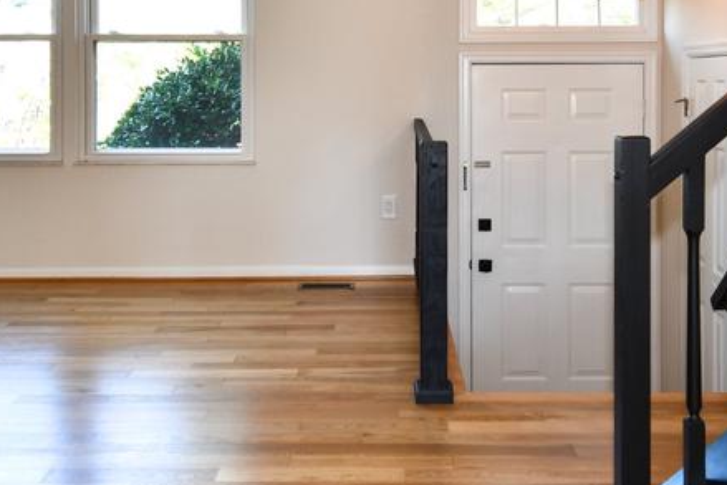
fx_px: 848
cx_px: 300
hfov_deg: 46.2
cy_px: 108
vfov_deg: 31.2
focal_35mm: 42
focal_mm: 12
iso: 250
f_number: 4
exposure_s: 1/60
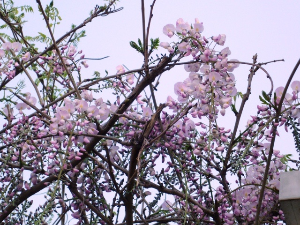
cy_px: 112
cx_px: 150
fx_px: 1213
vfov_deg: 10.6
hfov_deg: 14.1
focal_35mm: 140
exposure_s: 1/125
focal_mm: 22.5
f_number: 5.9
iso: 100
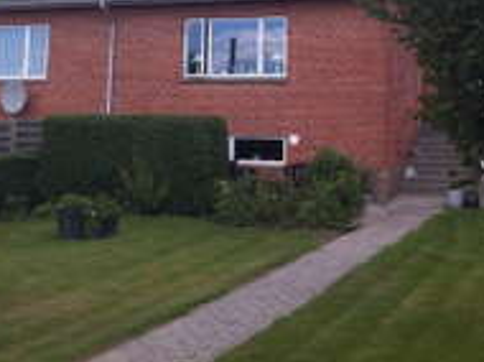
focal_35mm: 69
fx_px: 964
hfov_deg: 28.2
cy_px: 8
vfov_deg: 20.6
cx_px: 201
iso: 80
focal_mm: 3.85
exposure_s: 1/511
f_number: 2.8
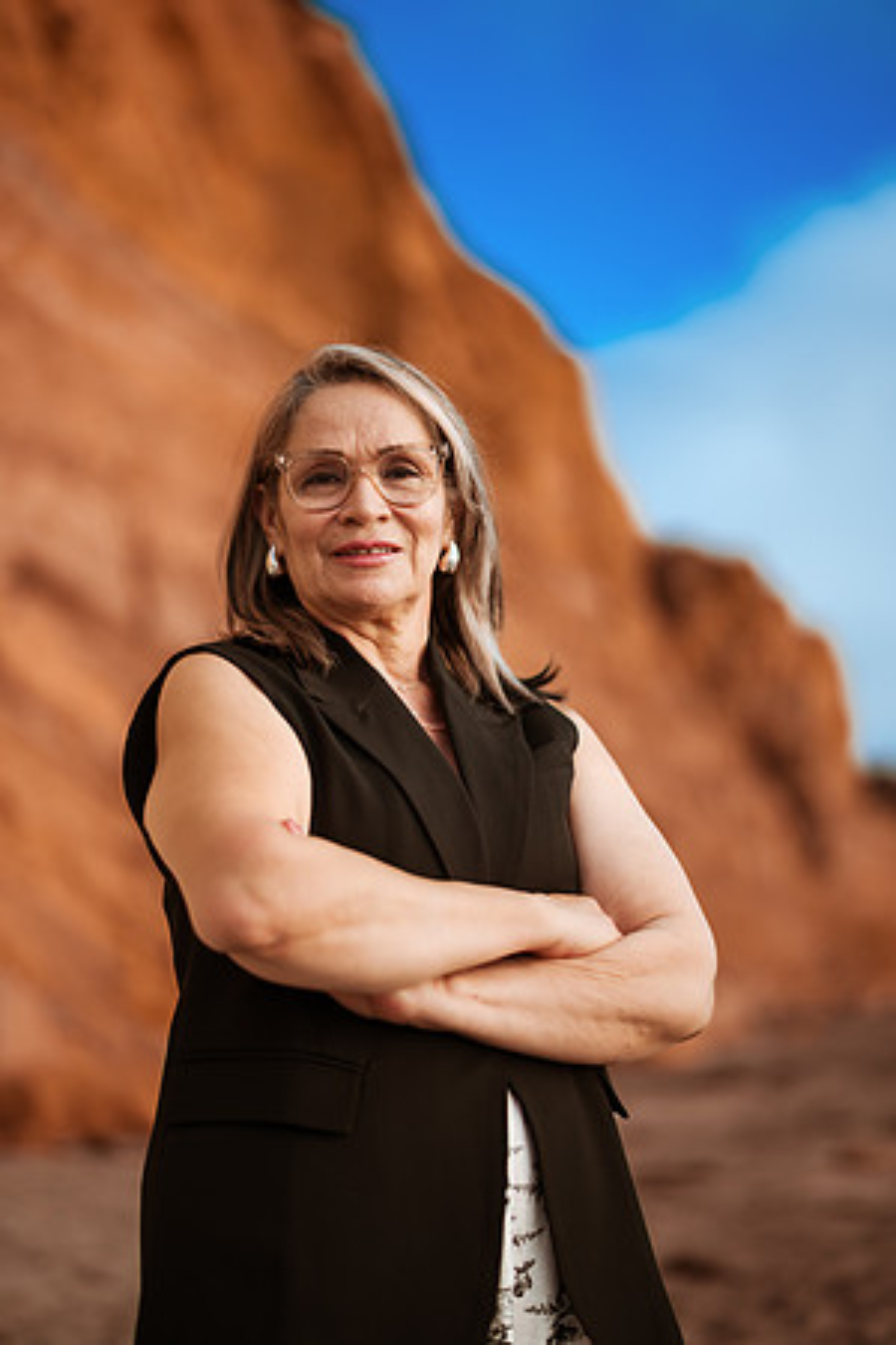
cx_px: 448
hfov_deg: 23.4
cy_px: 672
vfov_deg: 34.5
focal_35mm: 58
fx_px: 2165
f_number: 1.4
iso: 100
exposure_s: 1/3200
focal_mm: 58
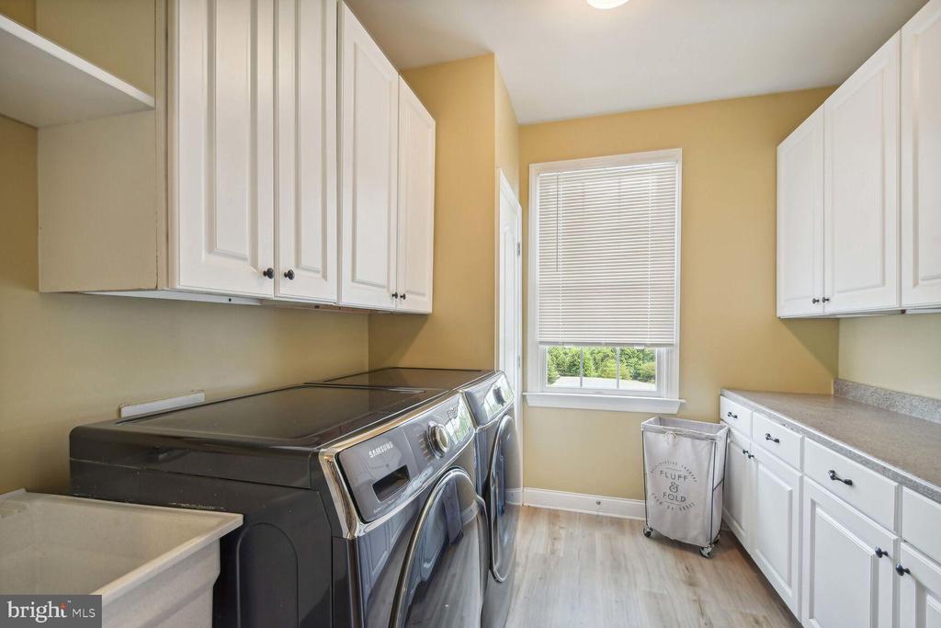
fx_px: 392
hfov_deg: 100.4
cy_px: 314
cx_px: 470
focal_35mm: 15
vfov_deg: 77.3
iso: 640
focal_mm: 10
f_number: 7.1
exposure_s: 1/20
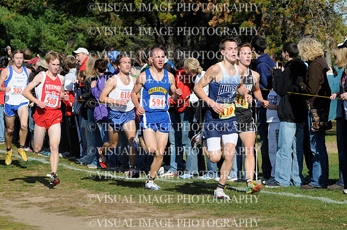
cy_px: 115
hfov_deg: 11.4
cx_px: 174
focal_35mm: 180
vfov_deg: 7.6
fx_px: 1733
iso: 200
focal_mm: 120
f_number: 5.6
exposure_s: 1/640
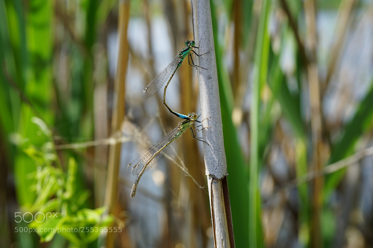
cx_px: 186
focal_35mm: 50
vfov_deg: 27.0
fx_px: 518
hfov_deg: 39.6
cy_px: 124
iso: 100
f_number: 7.1
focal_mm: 50
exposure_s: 1/100
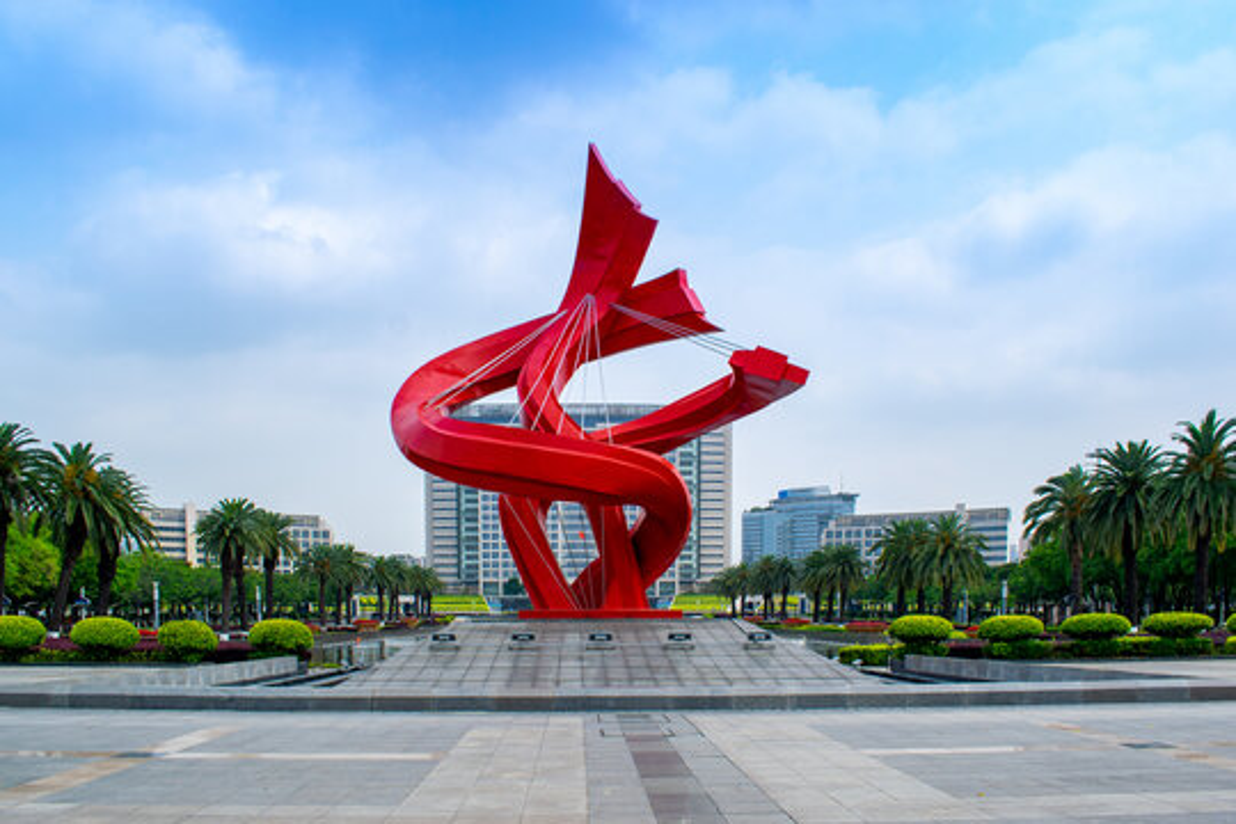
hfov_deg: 59.5
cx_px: 618
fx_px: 1081
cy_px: 412
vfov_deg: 41.7
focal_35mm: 32
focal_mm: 21
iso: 100
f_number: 8
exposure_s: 1/200
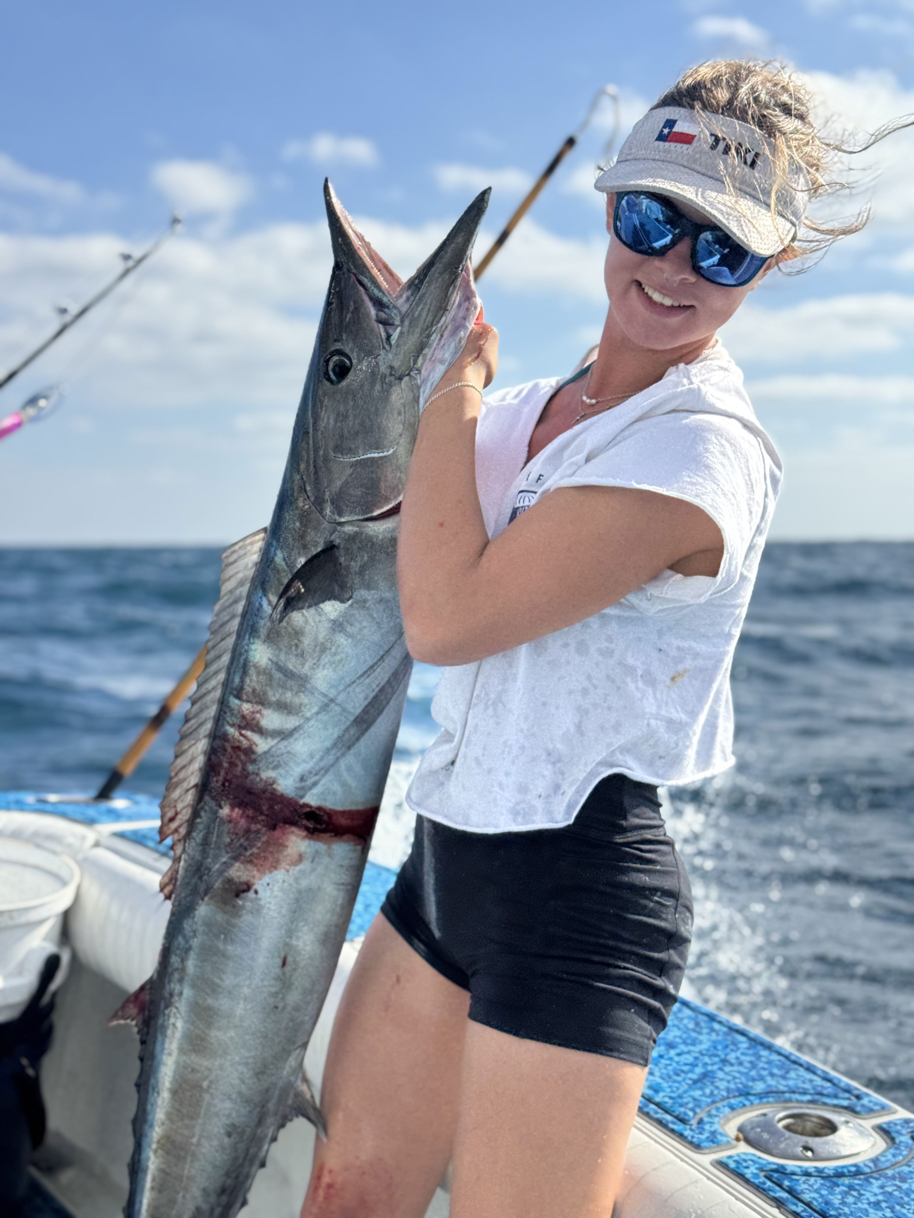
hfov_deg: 30.3
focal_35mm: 48
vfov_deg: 39.7
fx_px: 1690
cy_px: 609
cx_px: 457
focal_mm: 6.76
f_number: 1.78
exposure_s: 1/5376
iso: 64
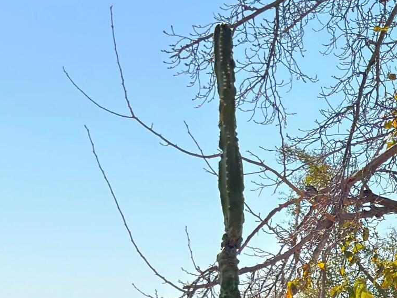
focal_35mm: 139
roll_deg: -1.1
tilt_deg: +4.7
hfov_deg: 13.3
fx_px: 1595
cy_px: 258
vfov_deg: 10.6
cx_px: 627
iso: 64
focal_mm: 6.76
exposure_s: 1/5882
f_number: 1.78
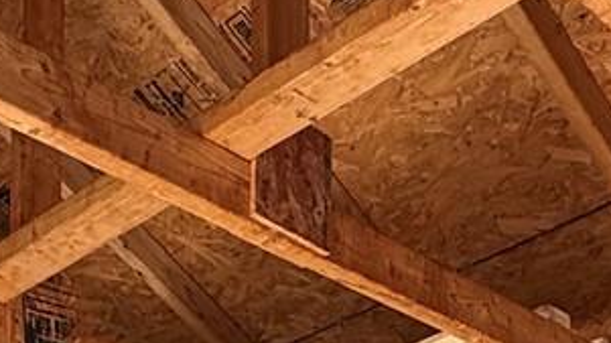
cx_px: 229
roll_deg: +0.5
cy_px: 848
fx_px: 1312
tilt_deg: +1.8
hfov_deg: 26.1
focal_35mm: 81
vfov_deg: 11.8
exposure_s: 1/99
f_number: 2.2
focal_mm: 2.22
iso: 160
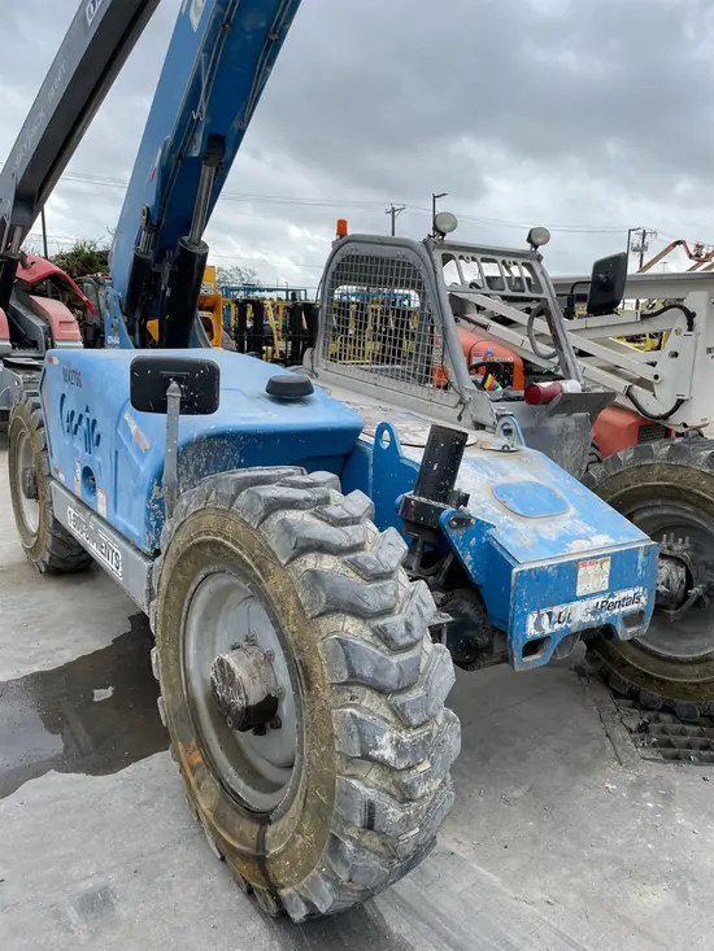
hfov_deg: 53.1
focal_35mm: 26
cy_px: 476
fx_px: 715
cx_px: 357
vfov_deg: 67.3
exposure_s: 1/1289
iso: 32
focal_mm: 4.2
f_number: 1.6
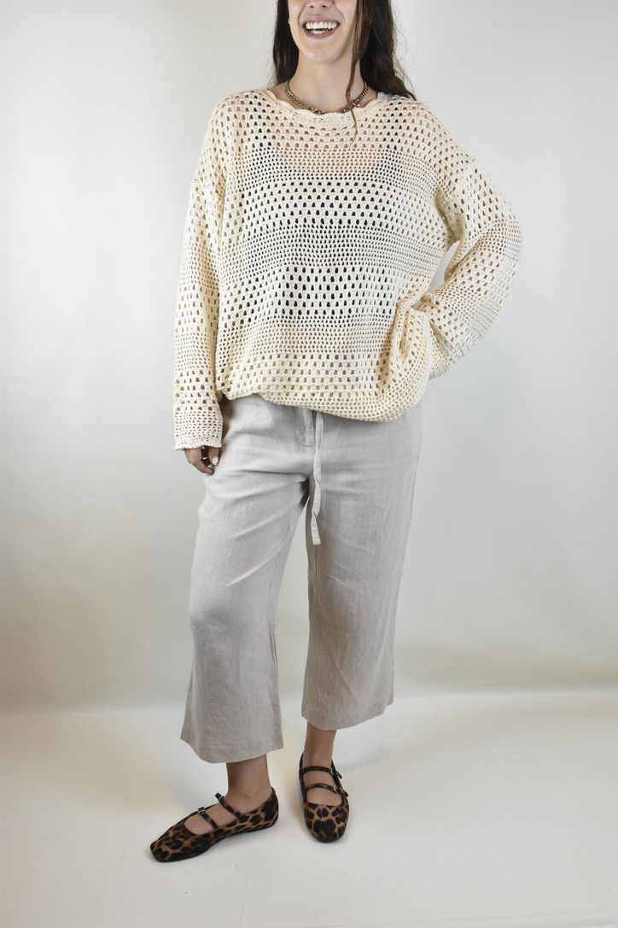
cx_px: 309
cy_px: 464
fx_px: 927
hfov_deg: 36.9
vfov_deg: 53.1
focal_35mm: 36
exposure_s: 1/60
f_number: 16
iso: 1600
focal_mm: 24
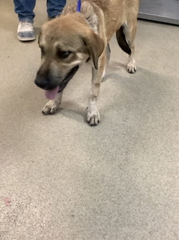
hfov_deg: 39.6
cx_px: 96
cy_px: 102
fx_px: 249
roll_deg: -2.0
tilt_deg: -33.7
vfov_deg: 51.2
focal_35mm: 36
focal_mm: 3.3
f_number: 2.4
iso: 320
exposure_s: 1/60
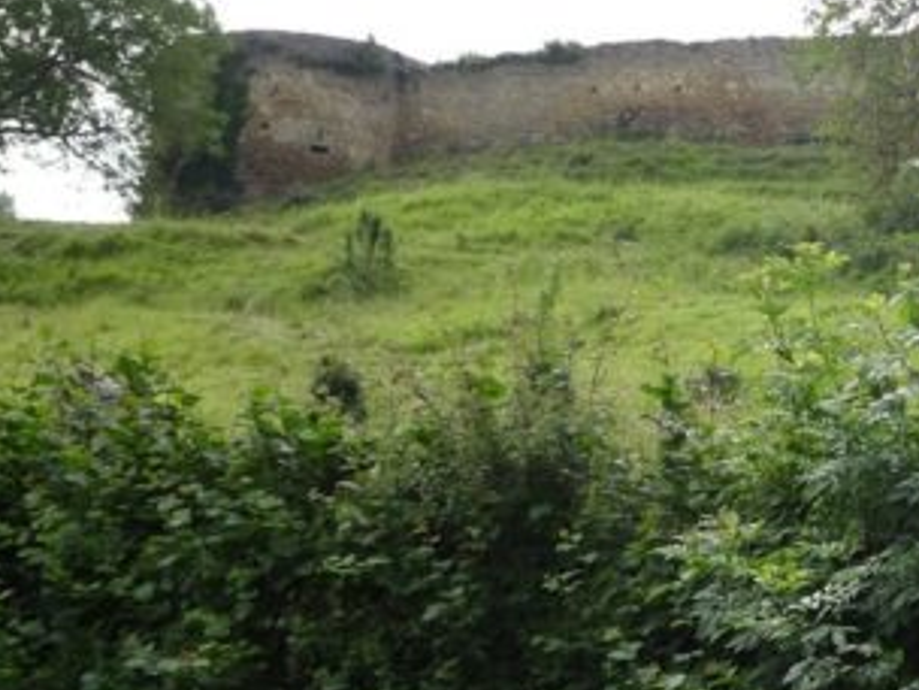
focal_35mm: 121
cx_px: 1004
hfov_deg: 15.8
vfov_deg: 12.2
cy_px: 327
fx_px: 3212
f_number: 4.5
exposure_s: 1/250
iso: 80
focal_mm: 7.87
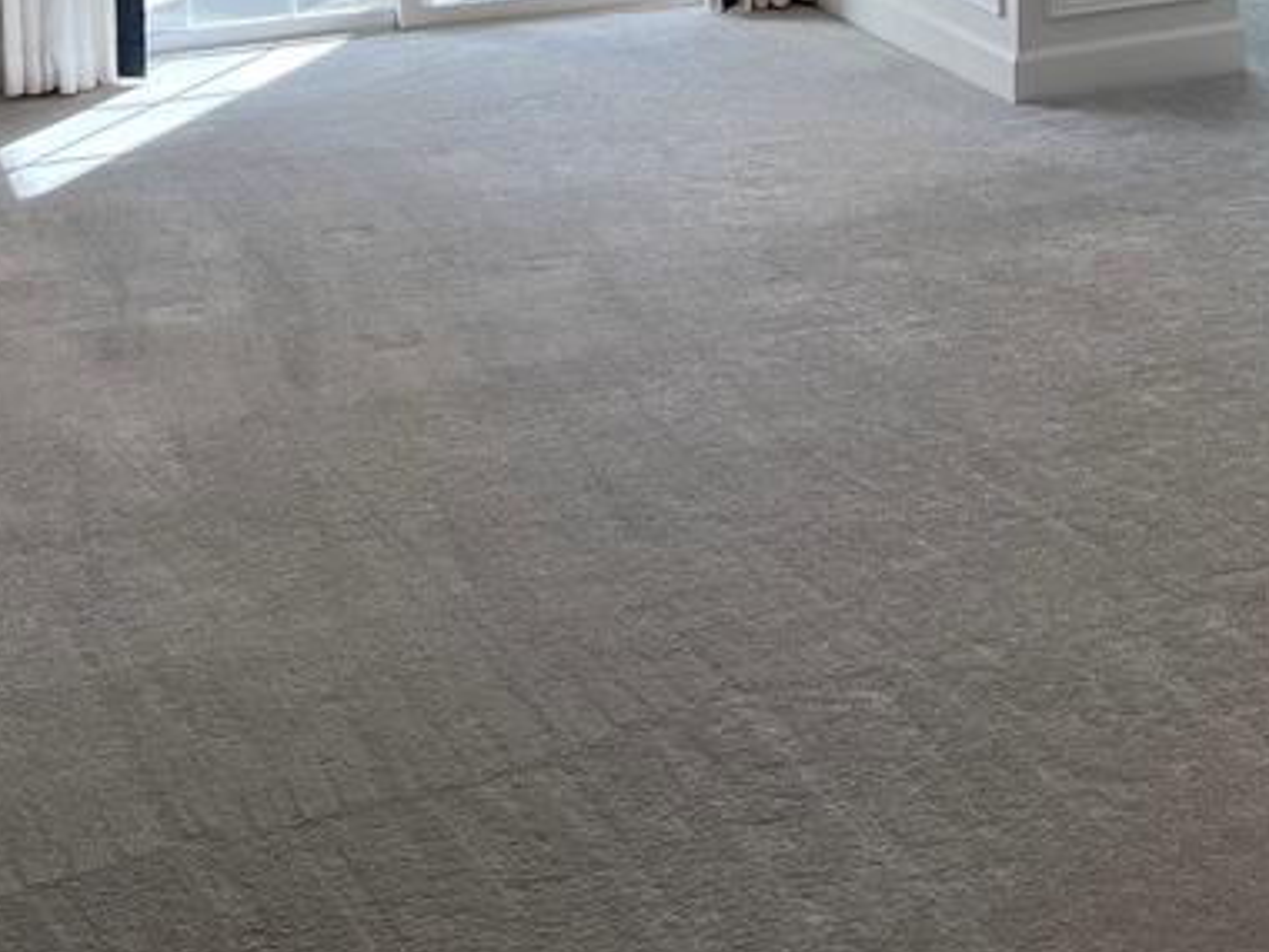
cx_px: 1149
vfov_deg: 19.5
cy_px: -254
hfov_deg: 26.8
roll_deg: -0.3
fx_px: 2566
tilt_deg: -5.7
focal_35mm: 70
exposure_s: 1/253
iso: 40
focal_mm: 5.7
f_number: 1.5
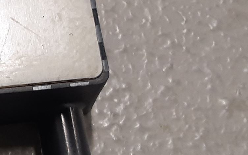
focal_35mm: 75
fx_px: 507
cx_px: -79
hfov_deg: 24.0
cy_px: 35
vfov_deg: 17.3
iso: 100
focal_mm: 3.93
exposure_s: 1/50
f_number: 1.7
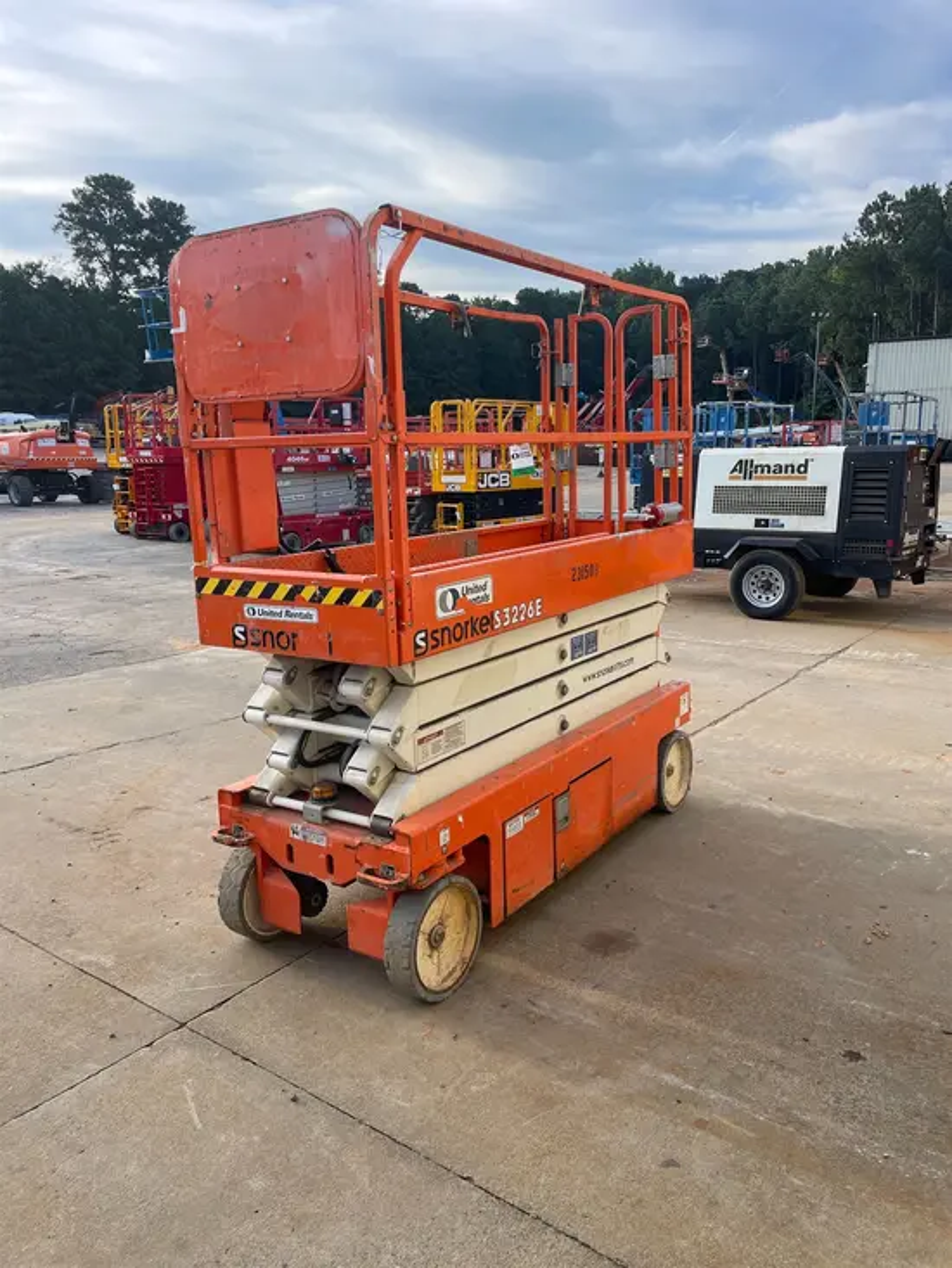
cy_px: 634
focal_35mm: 26
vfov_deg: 67.3
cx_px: 476
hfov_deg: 53.1
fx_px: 953
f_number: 1.6
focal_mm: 4.2
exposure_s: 1/734
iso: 32
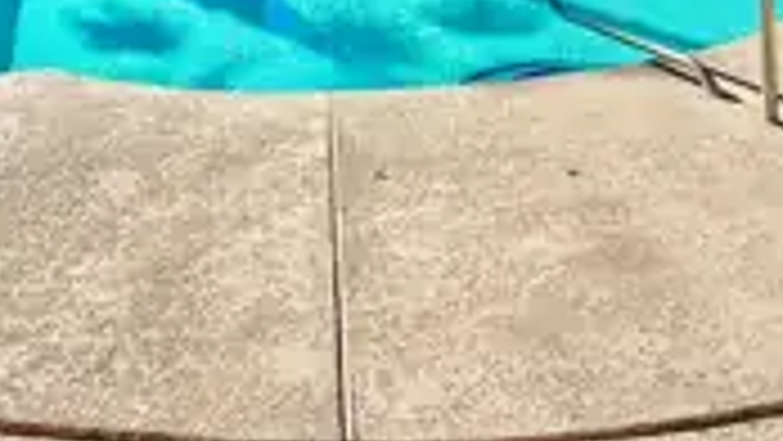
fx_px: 727
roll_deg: +0.8
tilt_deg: -1.3
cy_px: -198
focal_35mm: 35
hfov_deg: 56.4
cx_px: 333
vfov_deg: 26.1
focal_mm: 2.22
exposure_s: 1/914
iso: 20
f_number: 2.2
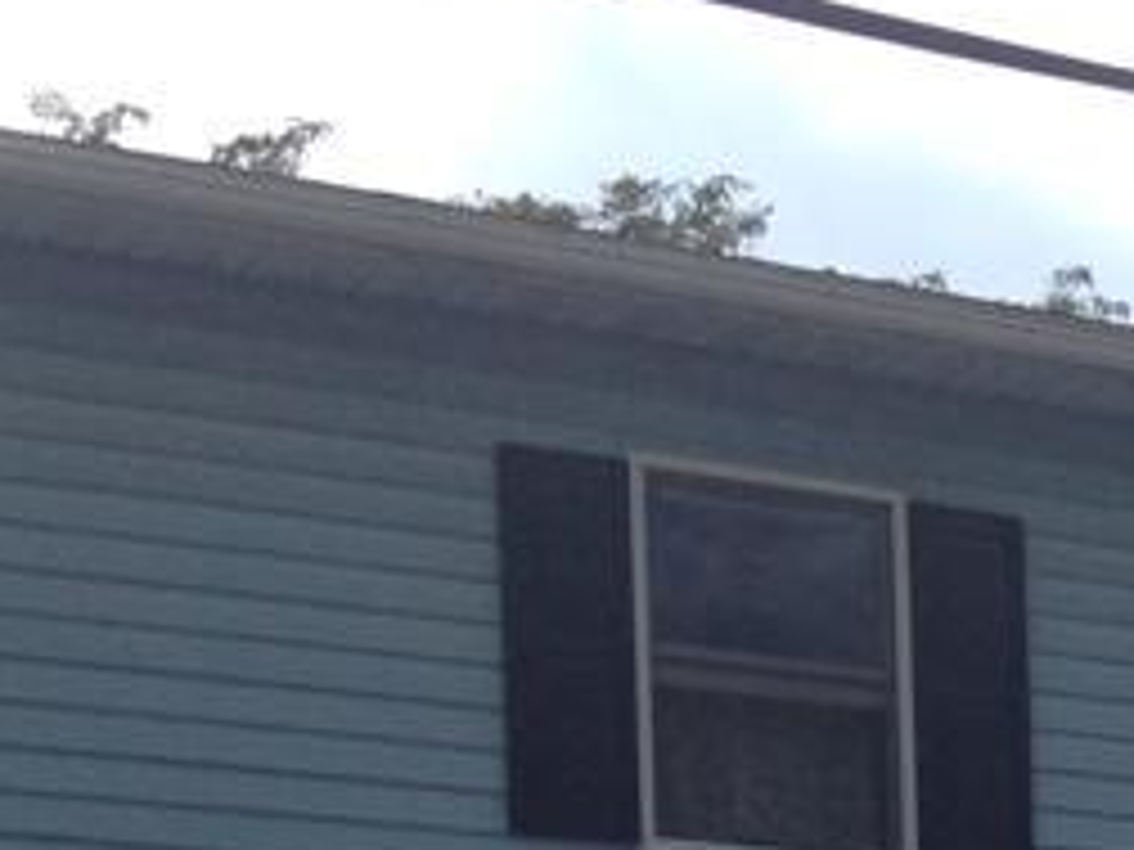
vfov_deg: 10.3
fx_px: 4390
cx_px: 2146
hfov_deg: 13.1
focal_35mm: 134
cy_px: 1592
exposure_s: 1/1748
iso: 50
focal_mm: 4.12
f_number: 2.4
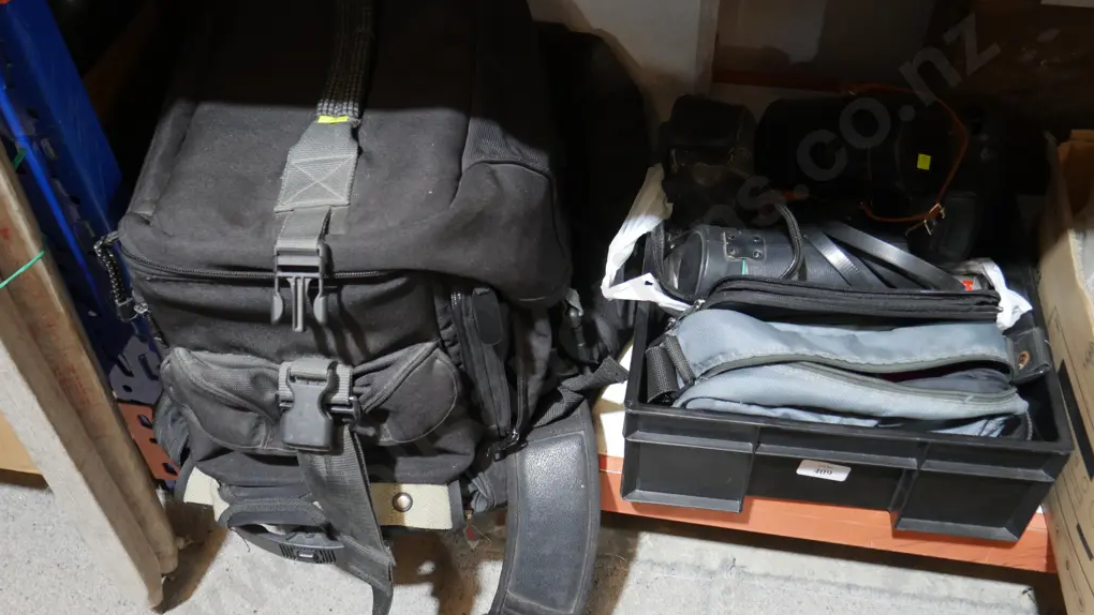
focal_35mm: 35
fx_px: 1015
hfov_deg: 56.6
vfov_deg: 33.7
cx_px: 547
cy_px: 361
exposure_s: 1/60
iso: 1000
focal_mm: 16
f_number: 3.6
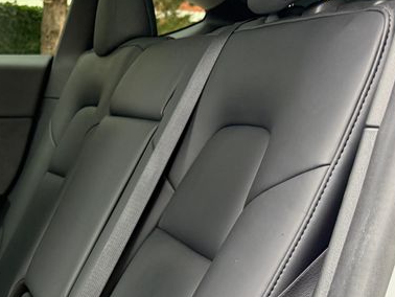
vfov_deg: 21.5
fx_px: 742
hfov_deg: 27.6
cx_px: -24
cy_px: 324
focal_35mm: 65
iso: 250
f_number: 1.78
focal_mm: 6.76
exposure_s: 1/60
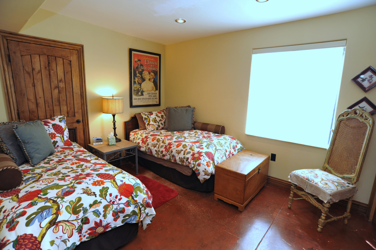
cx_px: 188
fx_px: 188
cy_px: 125
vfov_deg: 67.3
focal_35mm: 18
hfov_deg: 90.0
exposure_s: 1/30
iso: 800
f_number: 7.1
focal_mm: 18
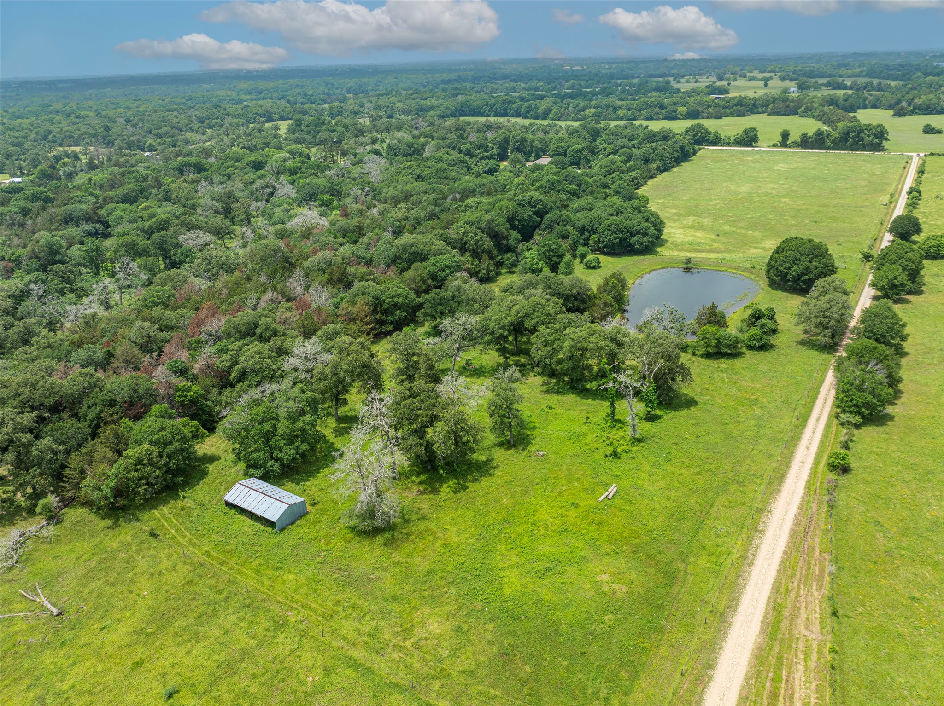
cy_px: 353
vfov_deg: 56.8
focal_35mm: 24
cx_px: 472
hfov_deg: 71.6
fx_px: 654
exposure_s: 1/1250
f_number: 2.8
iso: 100
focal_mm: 12.29
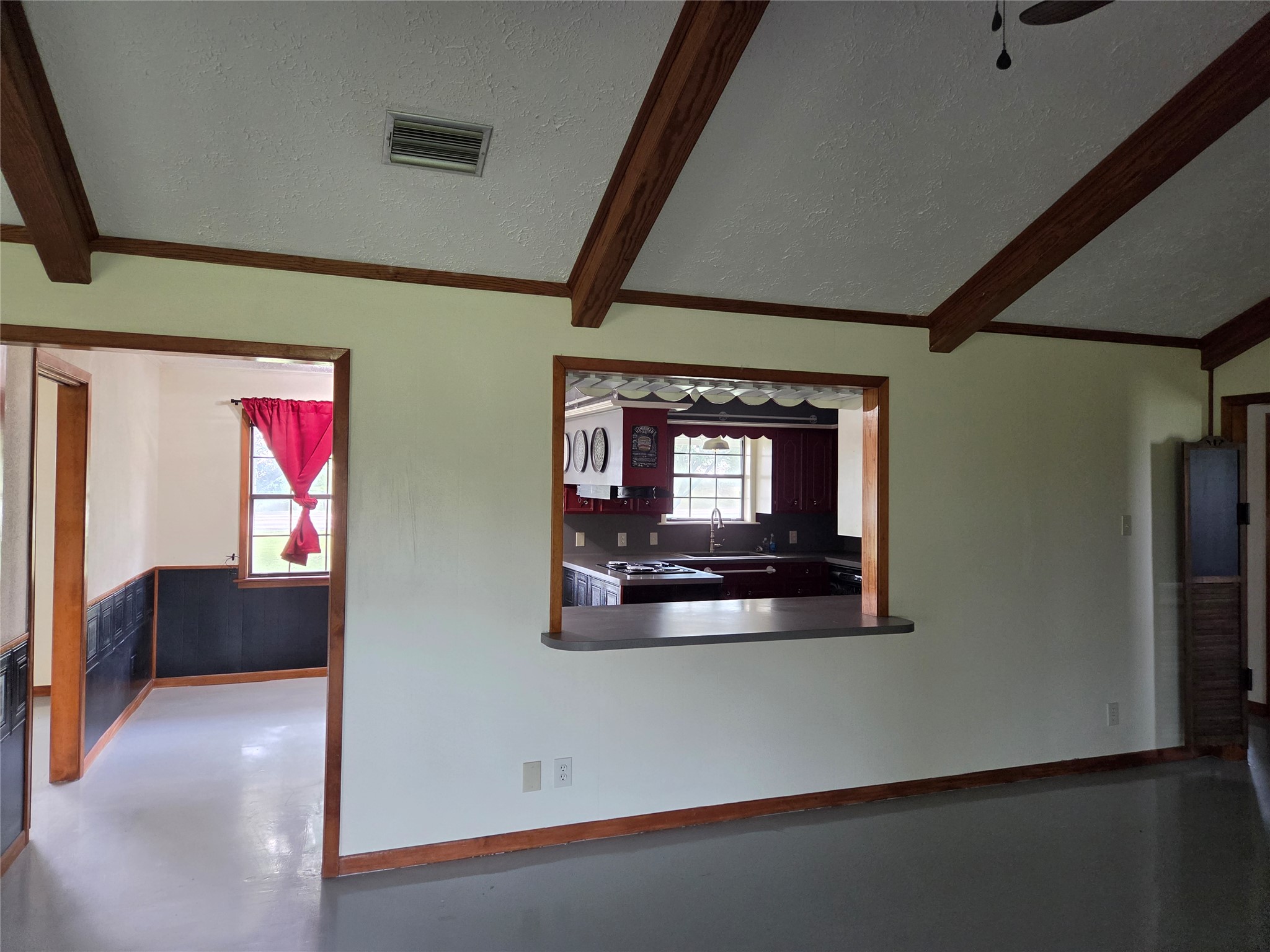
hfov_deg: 73.9
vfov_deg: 58.9
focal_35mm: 23
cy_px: 476
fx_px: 844
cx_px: 635
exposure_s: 1/120
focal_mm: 5.4
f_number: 1.8
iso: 400
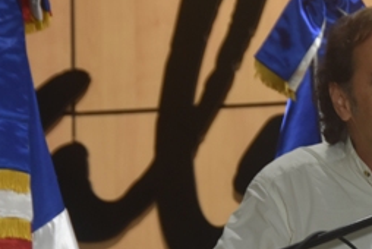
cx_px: 368
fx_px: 3124
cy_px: 241
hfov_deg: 6.8
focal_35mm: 302
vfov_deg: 4.6
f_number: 5
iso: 800
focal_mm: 80
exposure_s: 1/100
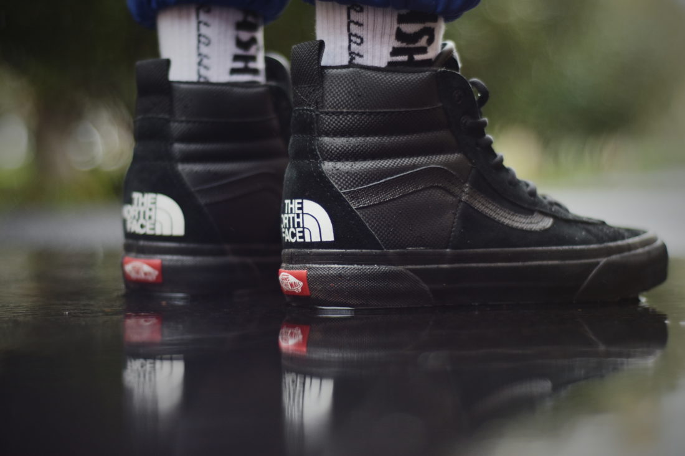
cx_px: 342
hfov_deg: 27.0
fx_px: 1427
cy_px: 228
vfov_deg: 18.2
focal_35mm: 75
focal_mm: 50
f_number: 1.8
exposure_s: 1/320
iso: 250
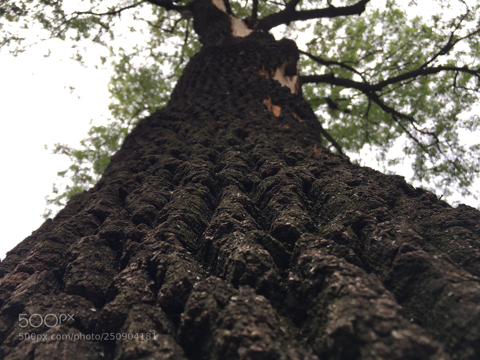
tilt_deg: +64.1
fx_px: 402
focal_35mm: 29
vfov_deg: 48.2
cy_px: 180
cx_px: 240
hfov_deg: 61.7
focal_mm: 4.15
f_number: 2.2
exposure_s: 1/107
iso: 25
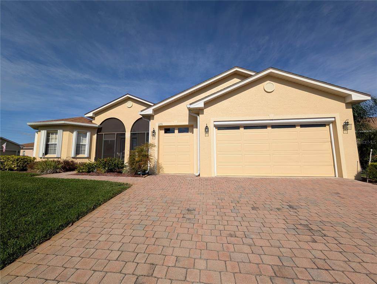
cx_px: 188
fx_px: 131
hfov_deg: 110.5
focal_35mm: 12
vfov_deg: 94.6
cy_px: 142
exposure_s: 1/5848
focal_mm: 2.02
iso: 53
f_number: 1.7
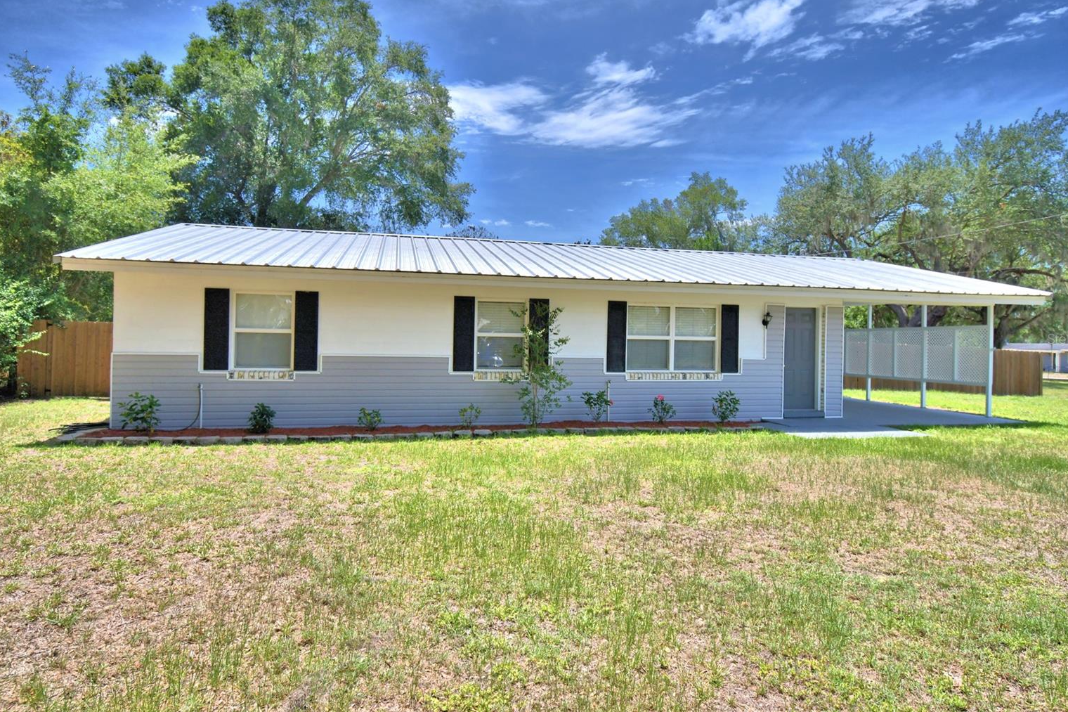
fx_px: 593
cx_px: 548
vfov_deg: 61.9
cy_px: 339
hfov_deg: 84.0
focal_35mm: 20
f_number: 5
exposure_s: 1/1250
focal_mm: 13
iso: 100
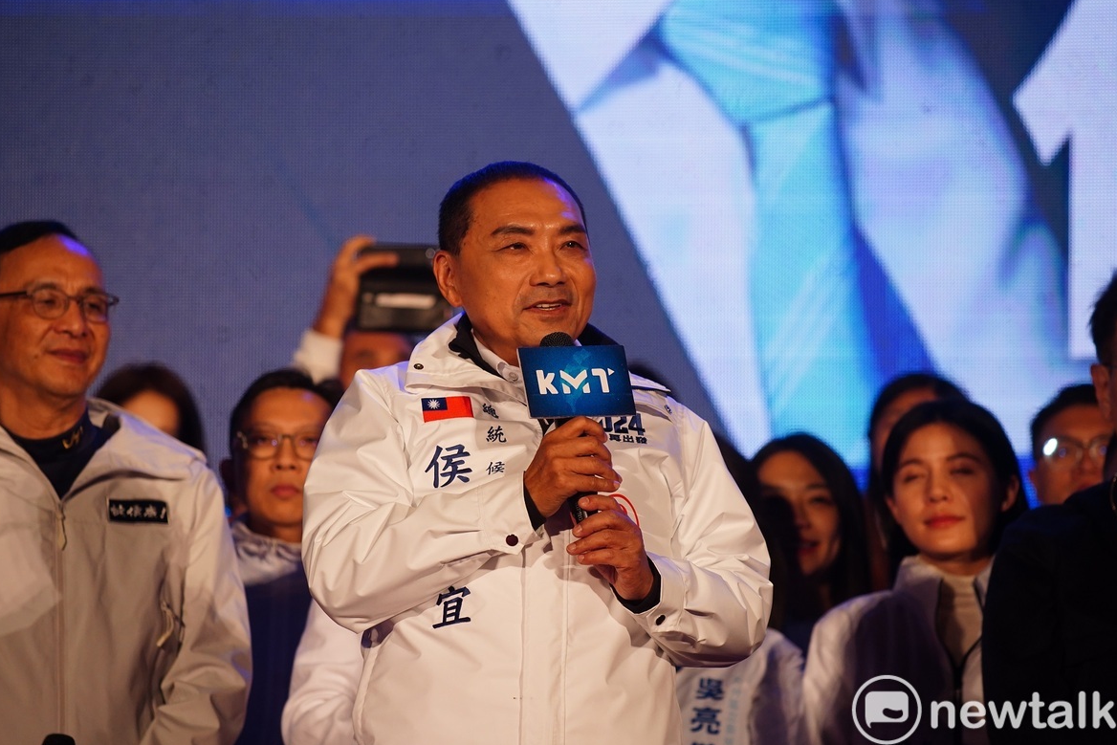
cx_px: 554
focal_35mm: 225
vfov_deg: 6.1
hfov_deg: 9.1
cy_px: 372
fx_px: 6982
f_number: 5.6
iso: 1600
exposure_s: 1/250
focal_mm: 219
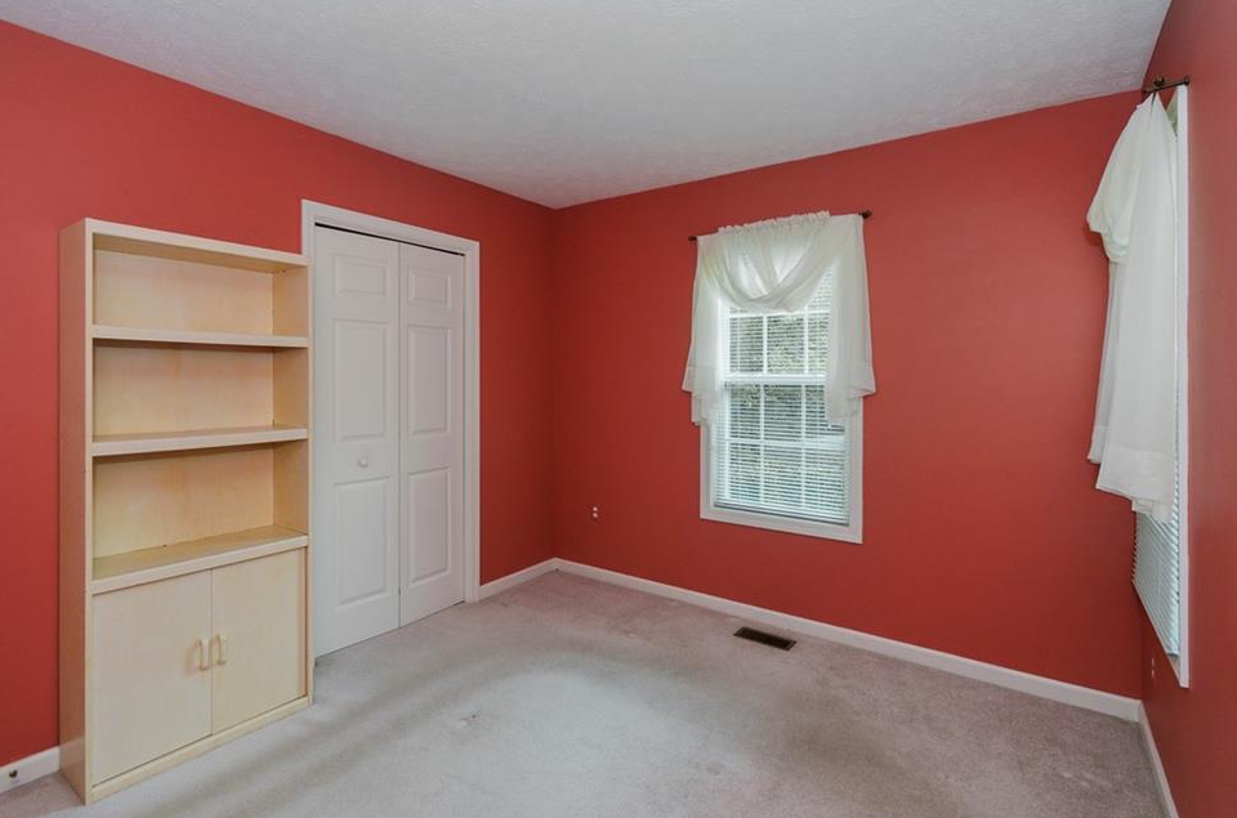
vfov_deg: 73.4
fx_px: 548
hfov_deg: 96.8
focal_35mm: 16
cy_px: 404
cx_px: 585
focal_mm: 10
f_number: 7.1
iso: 200
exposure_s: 1/40
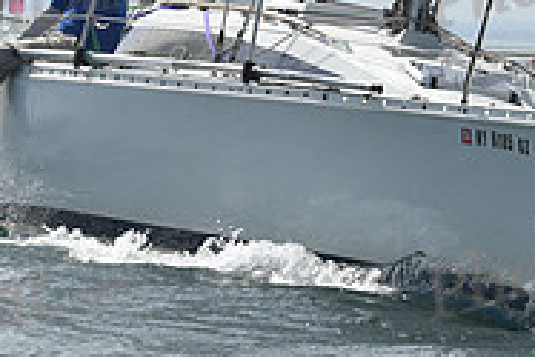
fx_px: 7139
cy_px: -153
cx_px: 280
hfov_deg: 4.3
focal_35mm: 480
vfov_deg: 2.9
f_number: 9
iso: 200
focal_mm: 155
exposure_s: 1/1000
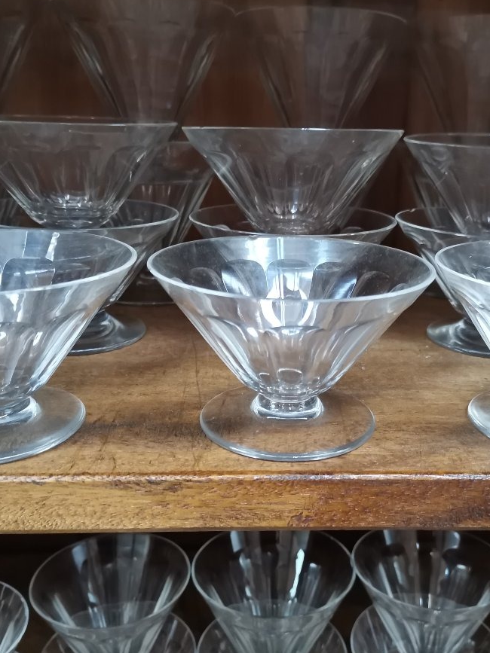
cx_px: 280
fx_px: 680
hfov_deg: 39.6
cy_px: 320
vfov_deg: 51.4
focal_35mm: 36
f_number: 1.8
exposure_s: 1/25
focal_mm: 4.75
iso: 1000
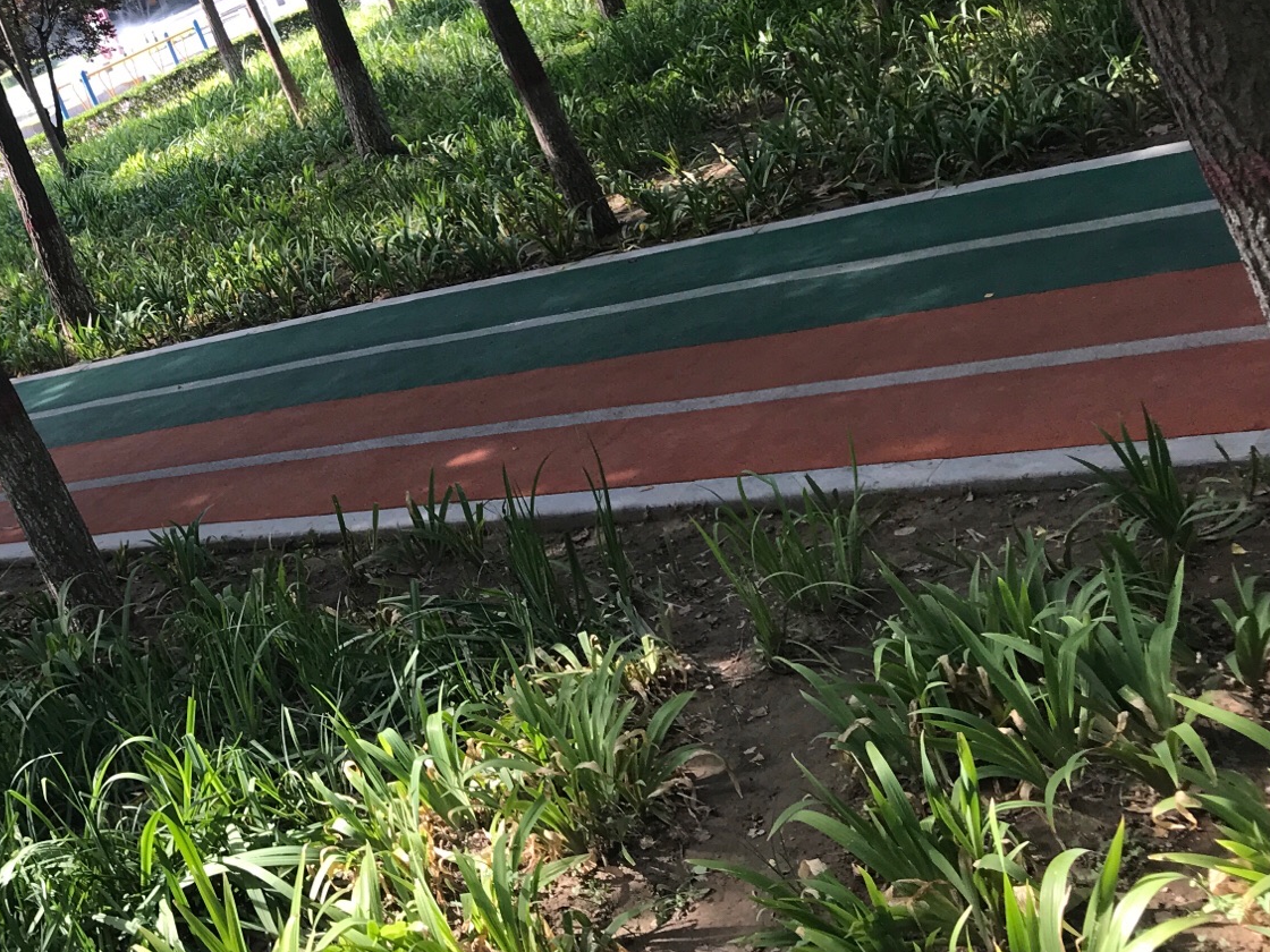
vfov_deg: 28.4
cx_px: 201
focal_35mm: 50
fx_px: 1834
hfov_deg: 36.5
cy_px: 168
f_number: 1.8
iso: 20
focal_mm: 3.99
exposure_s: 1/193
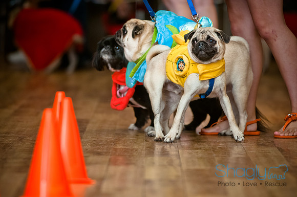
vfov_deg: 4.6
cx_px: 148
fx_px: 2472
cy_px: 98
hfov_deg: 6.9
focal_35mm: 300
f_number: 2.8
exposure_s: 1/200
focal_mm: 200
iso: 200
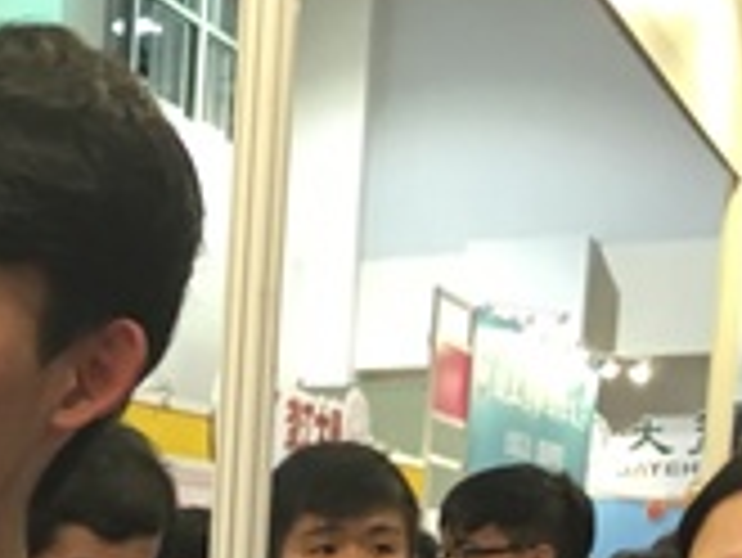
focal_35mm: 123
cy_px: 1114
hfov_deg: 14.8
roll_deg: +1.1
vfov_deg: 11.0
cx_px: -405
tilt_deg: -6.4
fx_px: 2638
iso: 100
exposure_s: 1/30
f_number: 2.2
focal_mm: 4.15
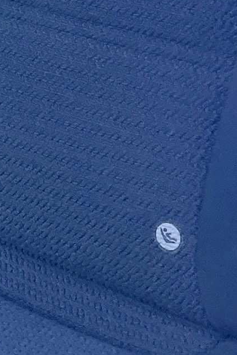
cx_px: -305
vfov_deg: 12.2
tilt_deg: -15.4
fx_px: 1619
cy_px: -104
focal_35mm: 164
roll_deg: +2.9
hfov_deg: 7.8
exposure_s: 1/121
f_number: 1.6
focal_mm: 5.1
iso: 80
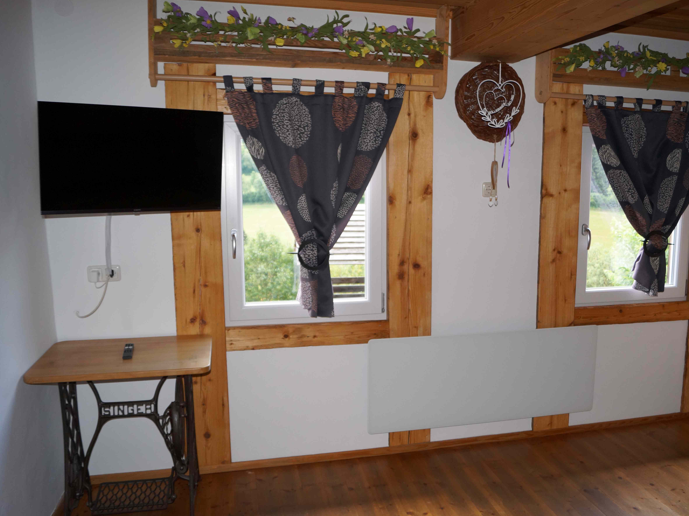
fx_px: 597
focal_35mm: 30
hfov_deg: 59.7
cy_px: 264
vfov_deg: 46.8
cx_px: 393
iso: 500
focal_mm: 18
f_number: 4
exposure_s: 1/160
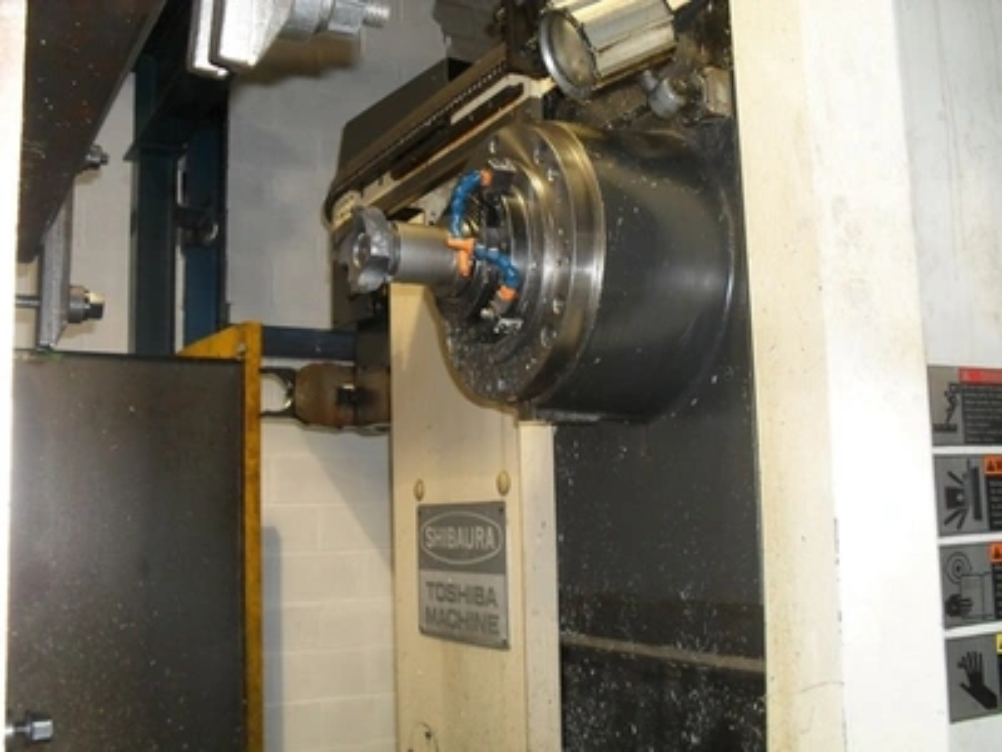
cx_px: 501
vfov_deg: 40.7
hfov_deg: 52.6
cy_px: 376
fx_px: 1013
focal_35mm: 35
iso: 200
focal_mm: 6.3
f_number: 3.2
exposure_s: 1/45
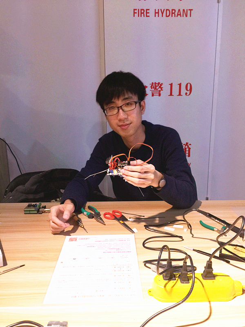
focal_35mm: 29
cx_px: 122
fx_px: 274
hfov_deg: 48.2
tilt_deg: -12.1
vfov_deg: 61.7
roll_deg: -0.1
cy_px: 164
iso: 64
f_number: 2.2
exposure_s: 1/33
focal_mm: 4.15
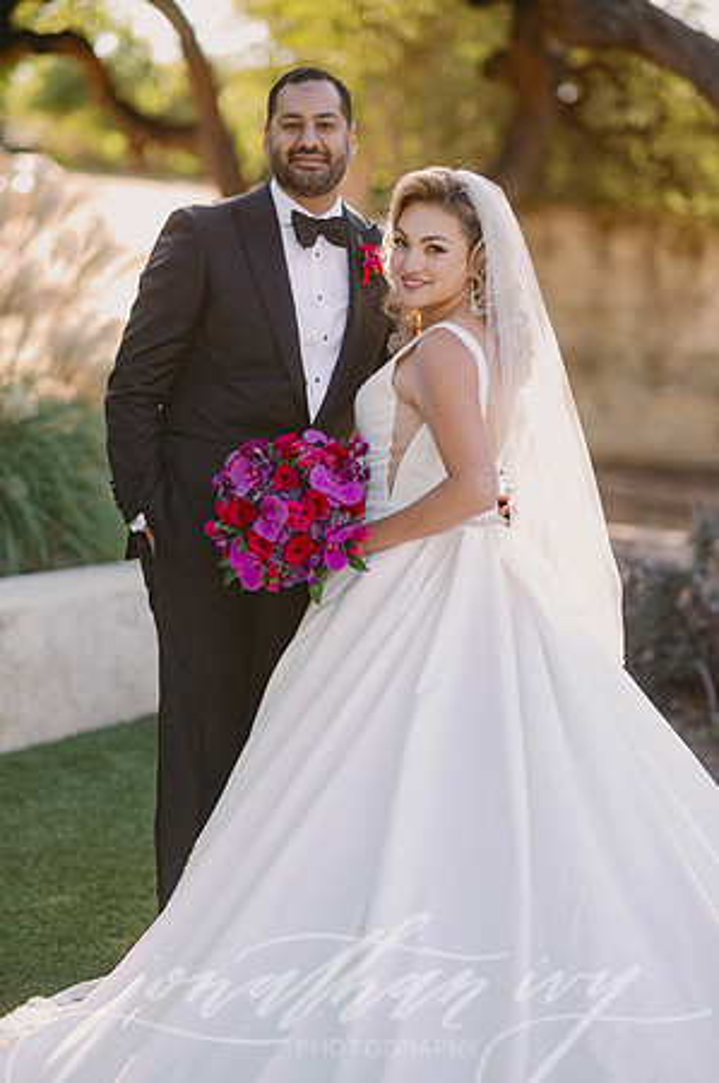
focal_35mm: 85
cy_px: 542
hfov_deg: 16.0
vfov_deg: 23.9
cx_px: 360
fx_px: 2552
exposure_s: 1/400
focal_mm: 85
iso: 50
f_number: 2
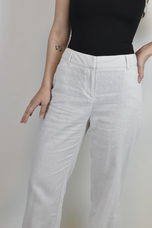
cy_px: 114
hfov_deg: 18.9
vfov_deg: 28.1
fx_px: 456
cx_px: 76
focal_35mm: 72
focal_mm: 48
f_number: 18
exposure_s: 1/40
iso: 1600
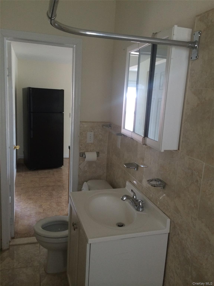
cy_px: 143
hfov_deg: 46.8
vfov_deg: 60.0
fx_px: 247
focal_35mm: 30
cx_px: 107
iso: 200
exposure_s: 1/30
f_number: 2.2
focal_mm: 4.12
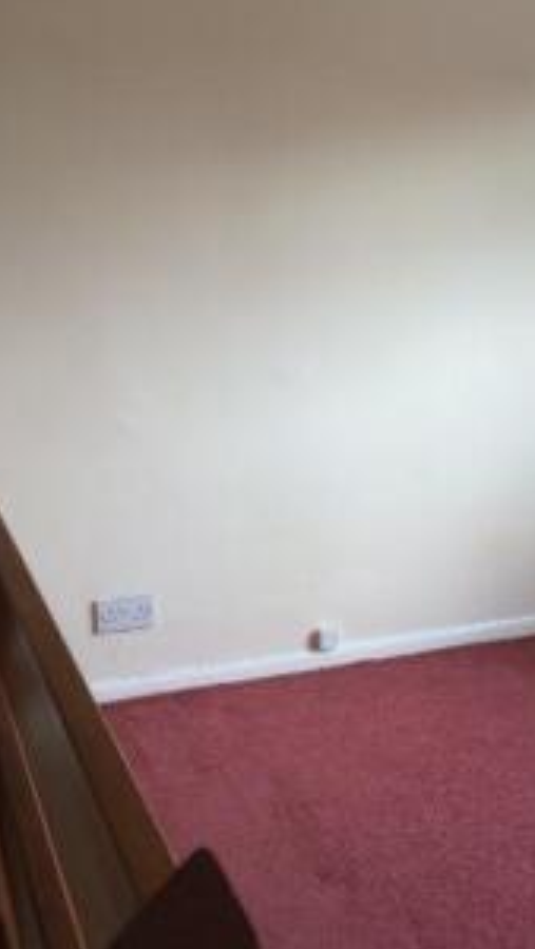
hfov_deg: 25.8
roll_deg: +0.5
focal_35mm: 46
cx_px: 383
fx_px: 1159
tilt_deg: -10.9
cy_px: 451
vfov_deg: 44.6
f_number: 2.2
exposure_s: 1/50
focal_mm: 4.15
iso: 40
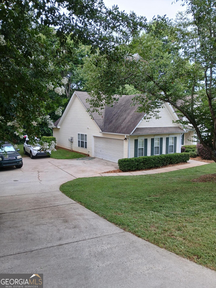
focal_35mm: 26
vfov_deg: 67.3
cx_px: 108
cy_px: 144
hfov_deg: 53.1
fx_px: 216
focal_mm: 3.98
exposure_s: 1/60
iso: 40
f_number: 1.8
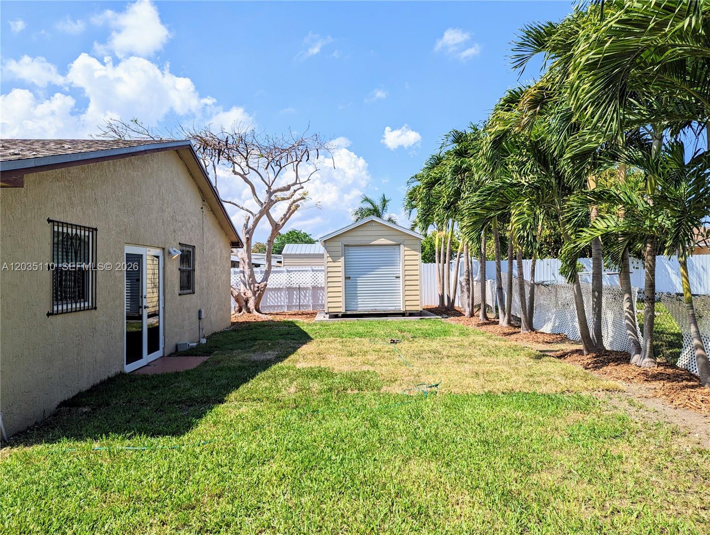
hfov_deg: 71.5
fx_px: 493
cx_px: 355
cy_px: 268
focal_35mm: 24
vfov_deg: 56.9
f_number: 1.85
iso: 46
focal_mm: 6.81
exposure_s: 1/2513
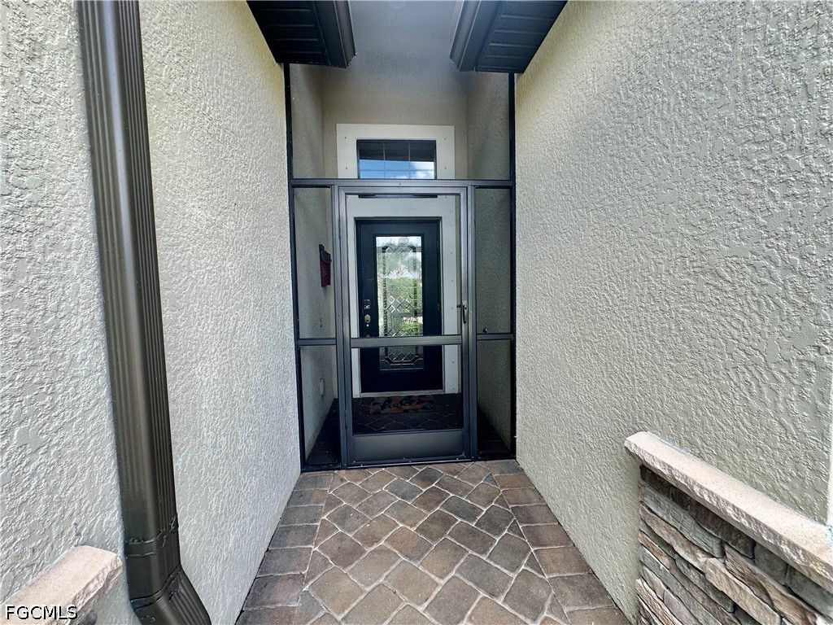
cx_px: 416
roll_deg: +0.3
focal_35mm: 14
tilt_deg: -3.0
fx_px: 337
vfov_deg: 85.7
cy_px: 312
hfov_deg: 102.1
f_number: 2.2
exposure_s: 1/128
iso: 40
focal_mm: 2.22
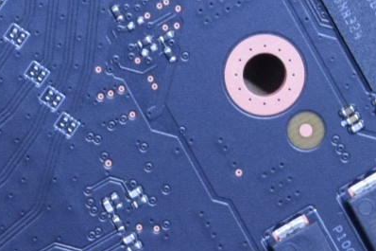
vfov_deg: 3.0
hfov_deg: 4.6
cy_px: -410
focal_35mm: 448
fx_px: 4674
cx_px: 226
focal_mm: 55
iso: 1600
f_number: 8
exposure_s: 1/10
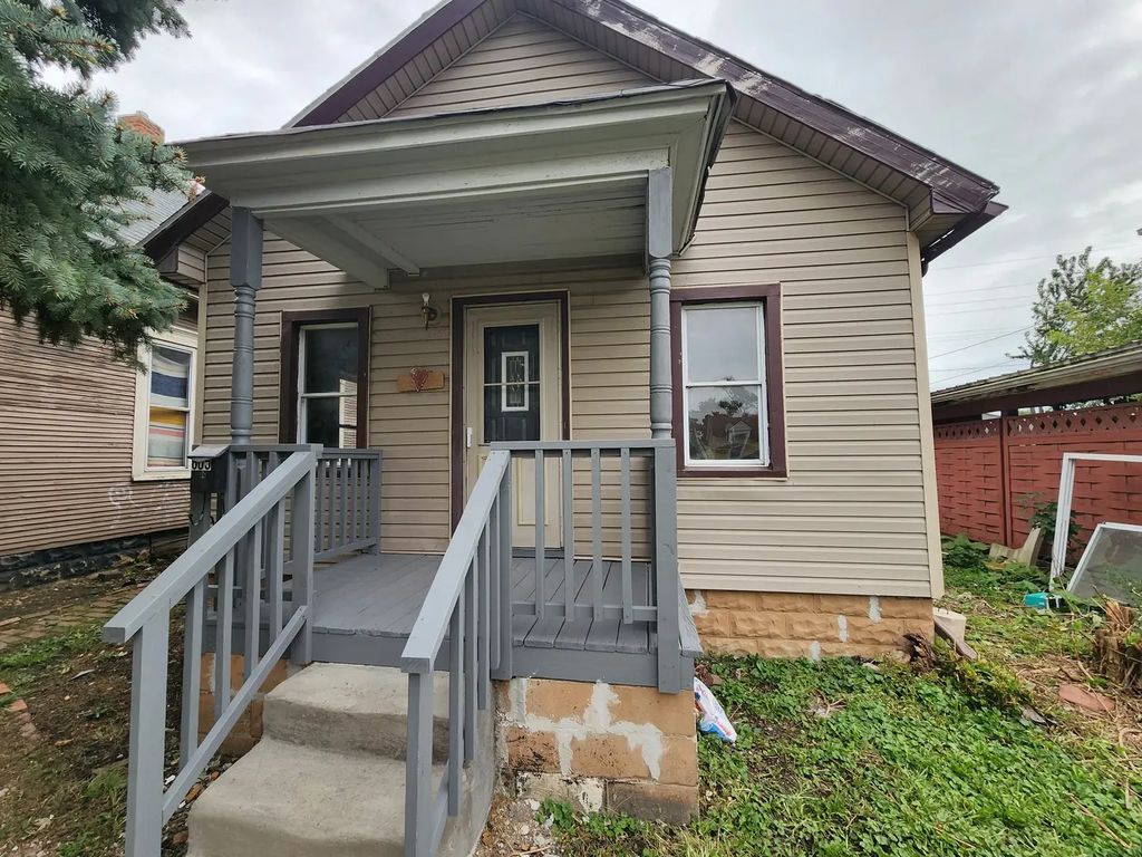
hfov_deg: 106.2
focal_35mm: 13
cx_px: 571
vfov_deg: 89.9
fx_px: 429
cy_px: 428
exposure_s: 1/157
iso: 50
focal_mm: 2.2
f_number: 2.2
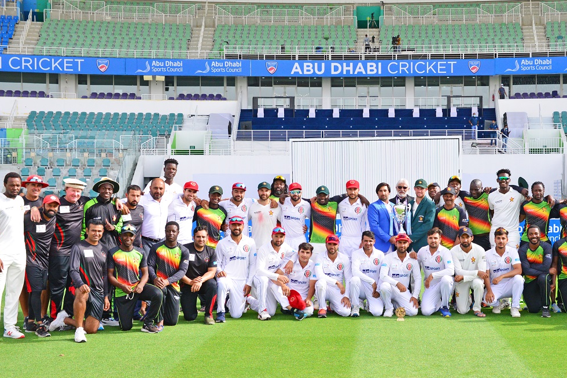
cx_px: 345
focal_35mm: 50
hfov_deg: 39.4
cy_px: 221
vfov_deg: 27.0
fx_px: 788
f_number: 8
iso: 1600
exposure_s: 1/2500
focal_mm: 35
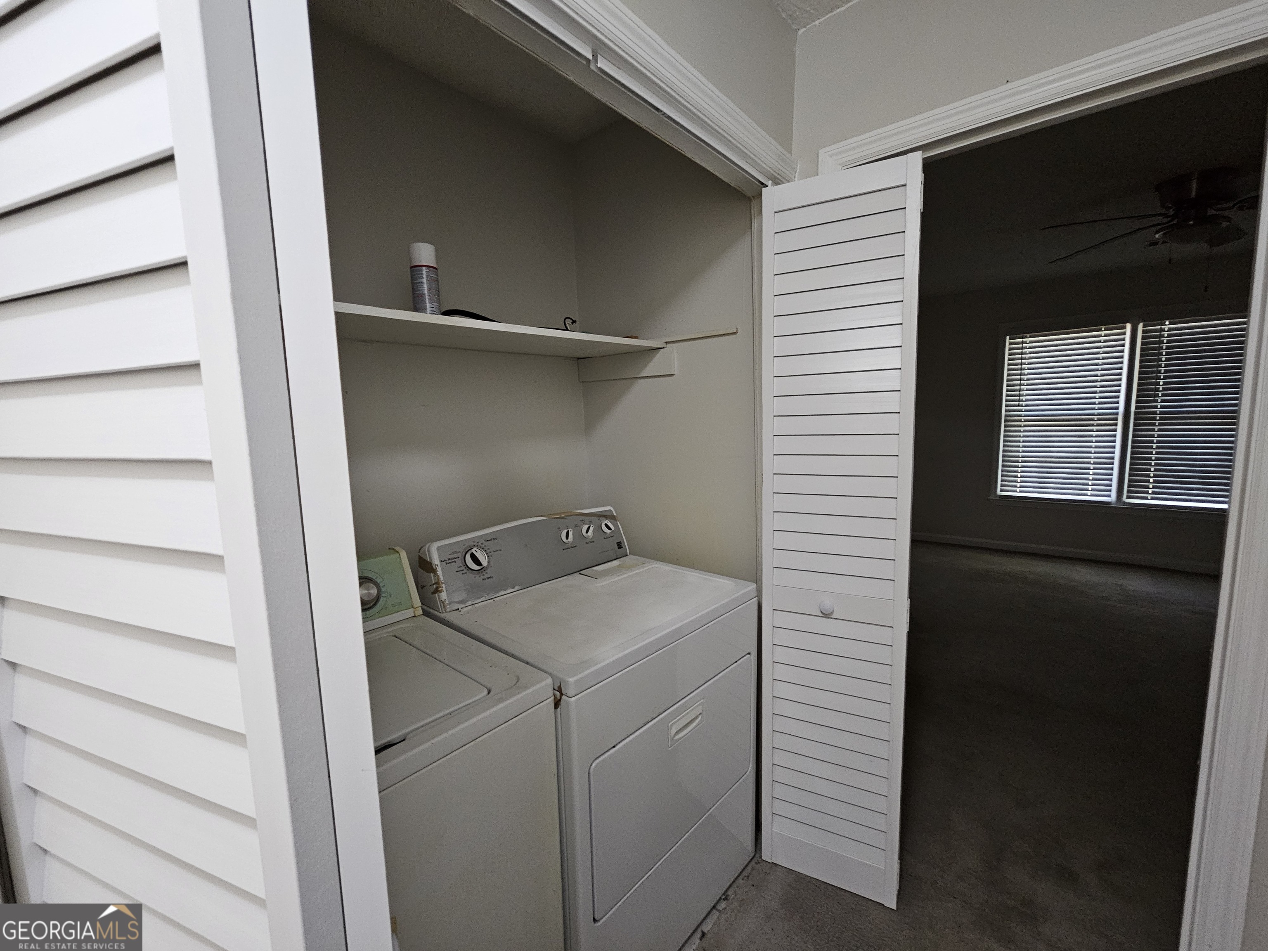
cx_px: 634
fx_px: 476
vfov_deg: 89.9
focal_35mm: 13
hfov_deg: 106.2
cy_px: 476
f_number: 2.2
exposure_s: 1/30
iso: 500
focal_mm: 2.2
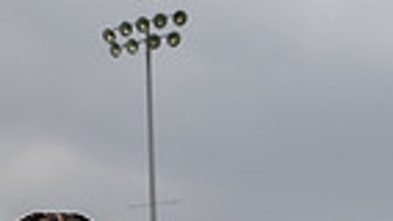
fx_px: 1209
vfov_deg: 9.0
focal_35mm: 116
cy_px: 597
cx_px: 58
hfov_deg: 18.2
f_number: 7.1
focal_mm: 35
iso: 100
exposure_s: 1/250
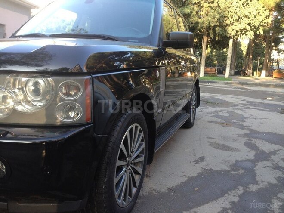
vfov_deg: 42.9
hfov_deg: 55.4
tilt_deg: -9.5
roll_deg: -0.6
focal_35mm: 33
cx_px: 142
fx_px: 271
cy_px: 106
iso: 80
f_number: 2.4
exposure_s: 1/120
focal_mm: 4.12
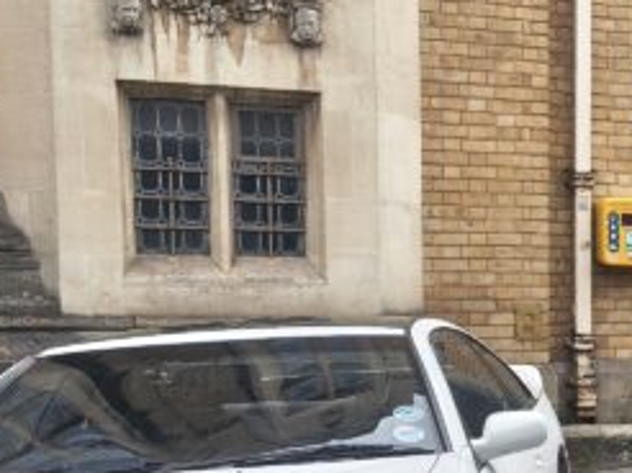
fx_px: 1824
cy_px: 481
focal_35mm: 100
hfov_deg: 18.1
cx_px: 866
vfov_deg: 14.5
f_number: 1.8
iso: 100
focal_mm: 5.56
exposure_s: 1/577
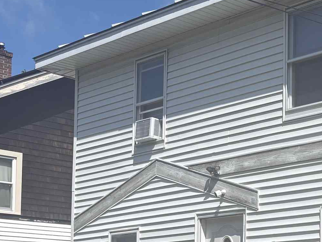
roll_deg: +0.4
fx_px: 744
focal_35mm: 80
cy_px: 254
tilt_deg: +4.6
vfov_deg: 17.9
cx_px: 452
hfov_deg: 21.4
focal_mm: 5.96
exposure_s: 1/1626
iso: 50
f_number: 1.6
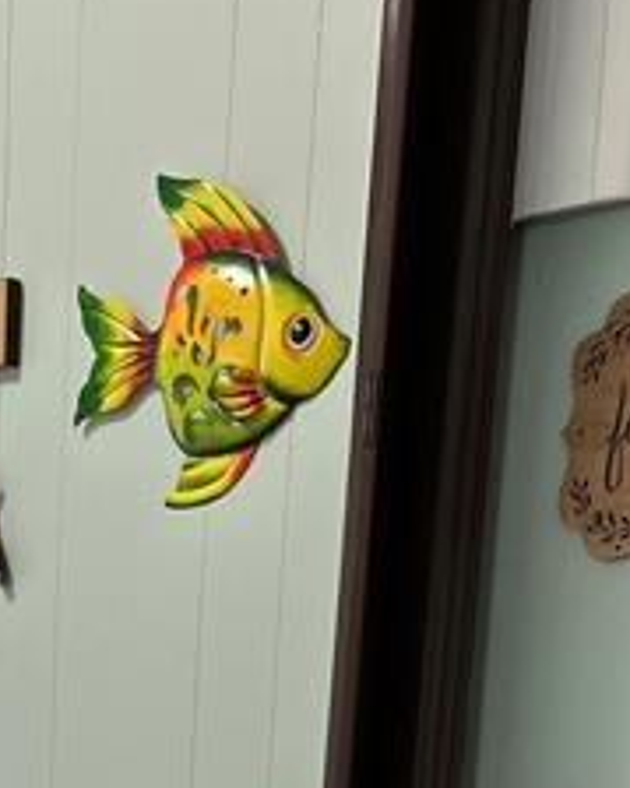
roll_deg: -2.5
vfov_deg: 19.0
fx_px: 2029
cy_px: 1214
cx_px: -32
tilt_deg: -14.7
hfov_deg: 17.2
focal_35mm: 87
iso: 125
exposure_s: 1/120
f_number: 1.5
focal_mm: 5.7
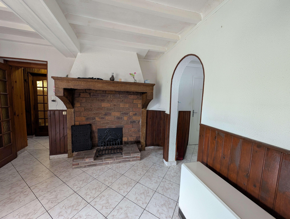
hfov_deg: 110.5
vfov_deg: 94.6
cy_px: 110
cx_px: 145
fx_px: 101
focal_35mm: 12
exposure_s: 1/23.8
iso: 314
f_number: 1.95
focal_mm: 2.23
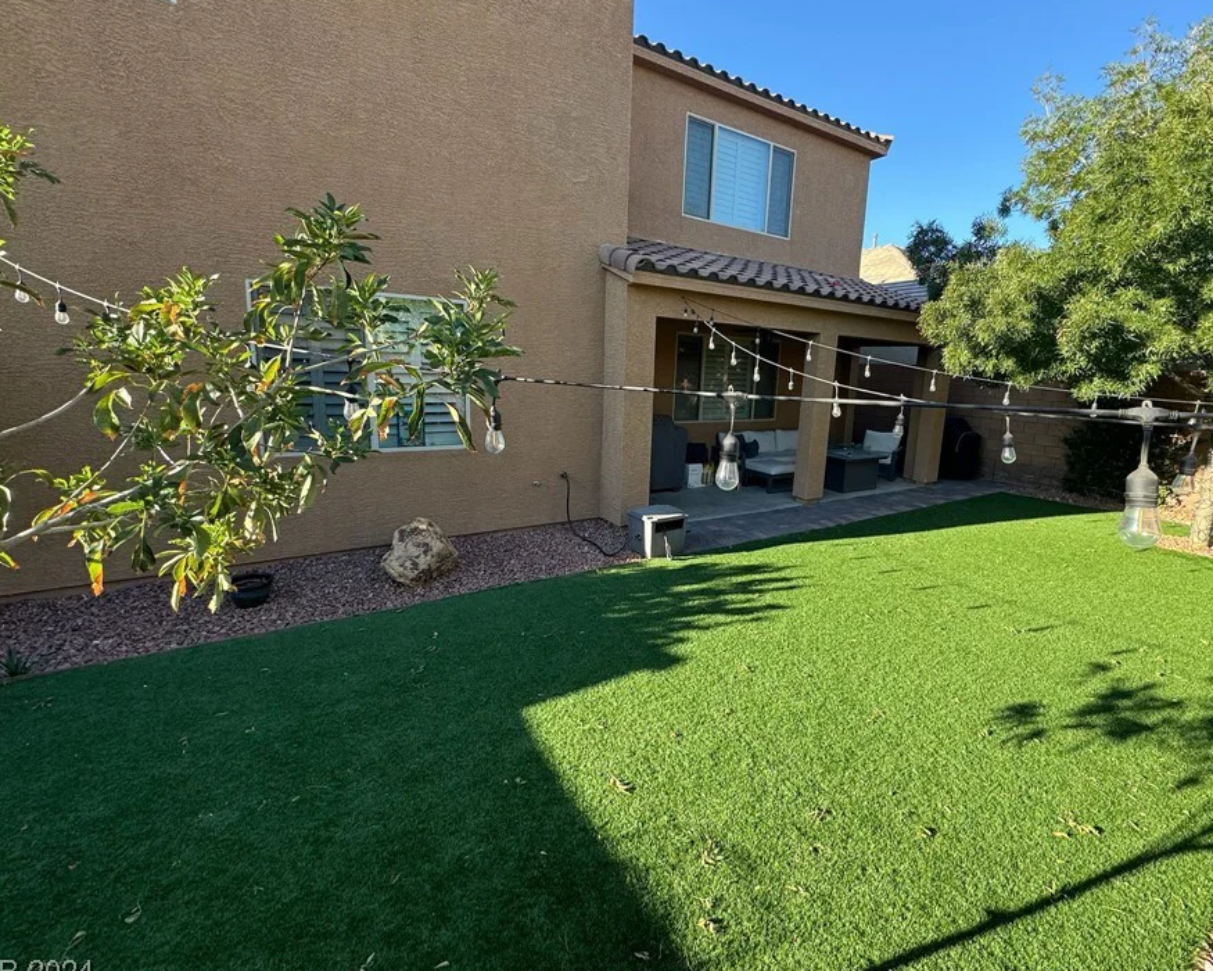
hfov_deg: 92.8
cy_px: 470
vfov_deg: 80.4
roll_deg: -2.5
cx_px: 664
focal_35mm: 16
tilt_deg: -9.8
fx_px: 574
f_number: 2.2
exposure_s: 1/224
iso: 40
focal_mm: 2.22
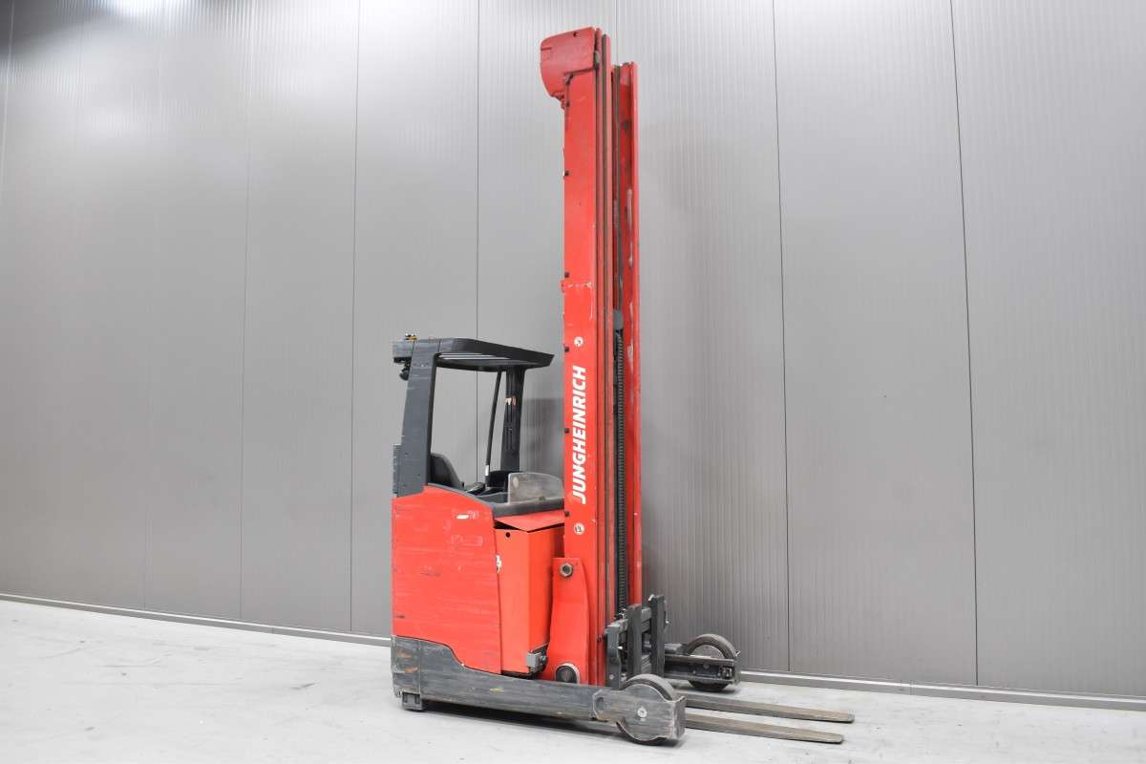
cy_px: 382
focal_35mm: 30
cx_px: 573
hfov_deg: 61.9
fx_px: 955
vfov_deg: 43.6
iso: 1600
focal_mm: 20
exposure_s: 1/25
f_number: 5.6
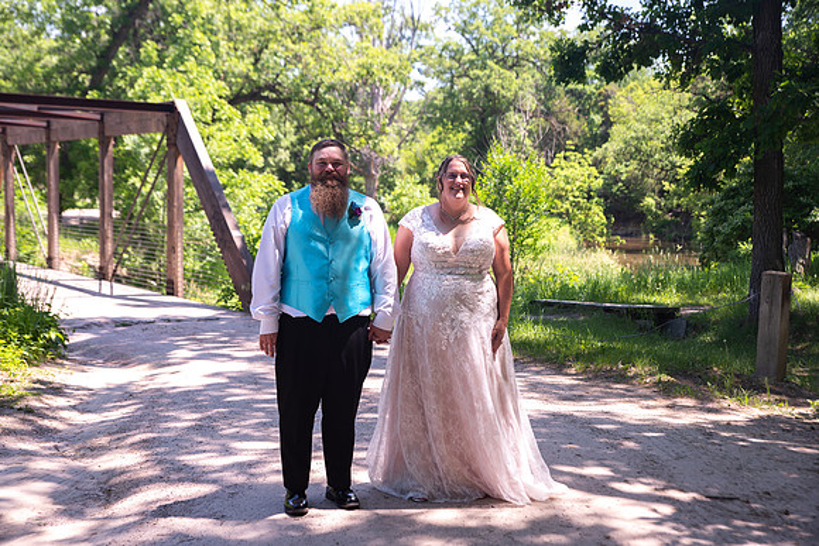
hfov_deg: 39.6
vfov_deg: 27.0
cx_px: 410
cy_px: 273
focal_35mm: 50
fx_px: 1138
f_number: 3.5
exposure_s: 1/125
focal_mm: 50
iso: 31
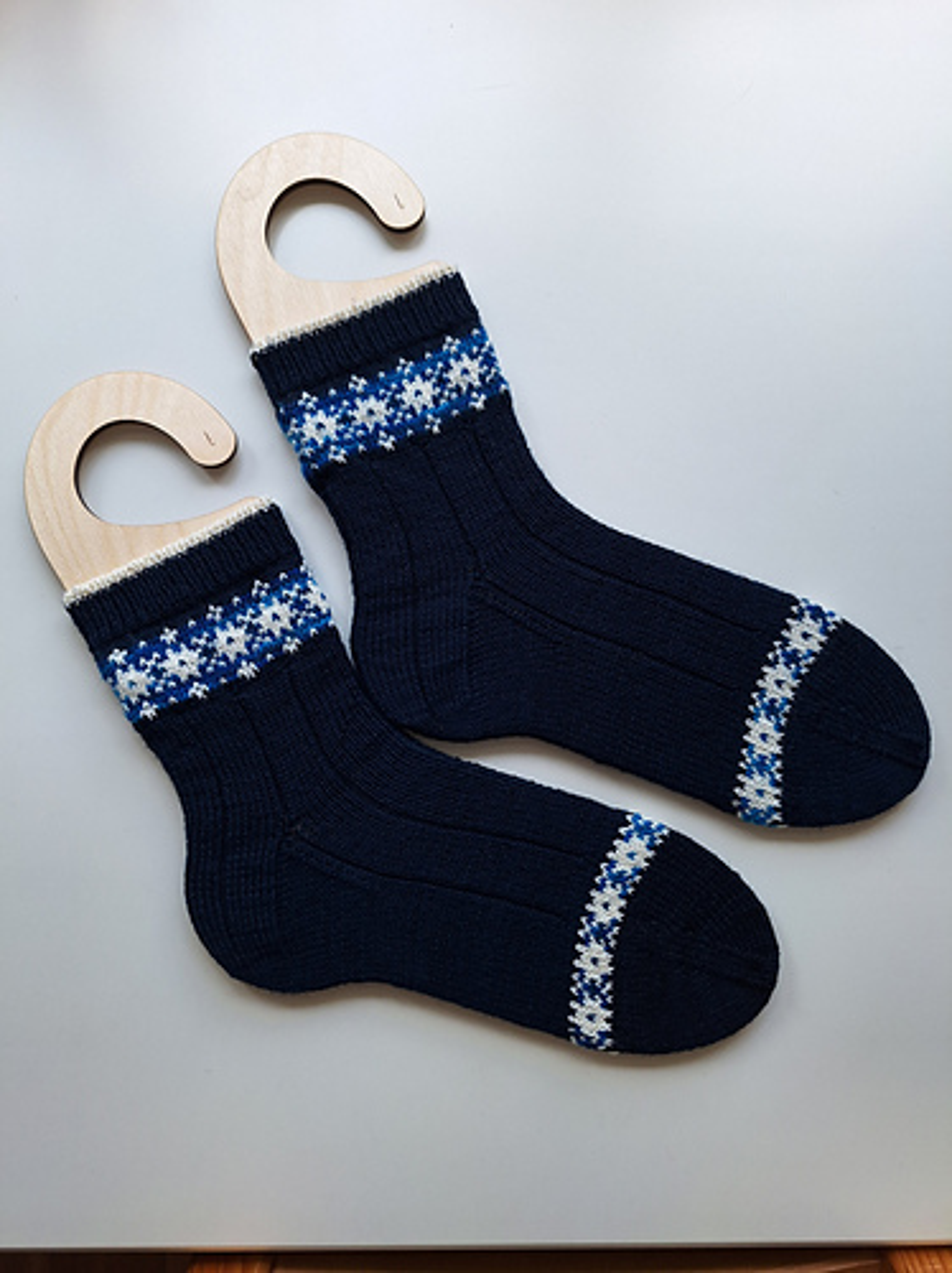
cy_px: 636
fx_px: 845
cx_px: 476
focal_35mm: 23
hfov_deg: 58.8
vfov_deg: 74.0
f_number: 1.8
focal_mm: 5.54
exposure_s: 1/235
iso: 40
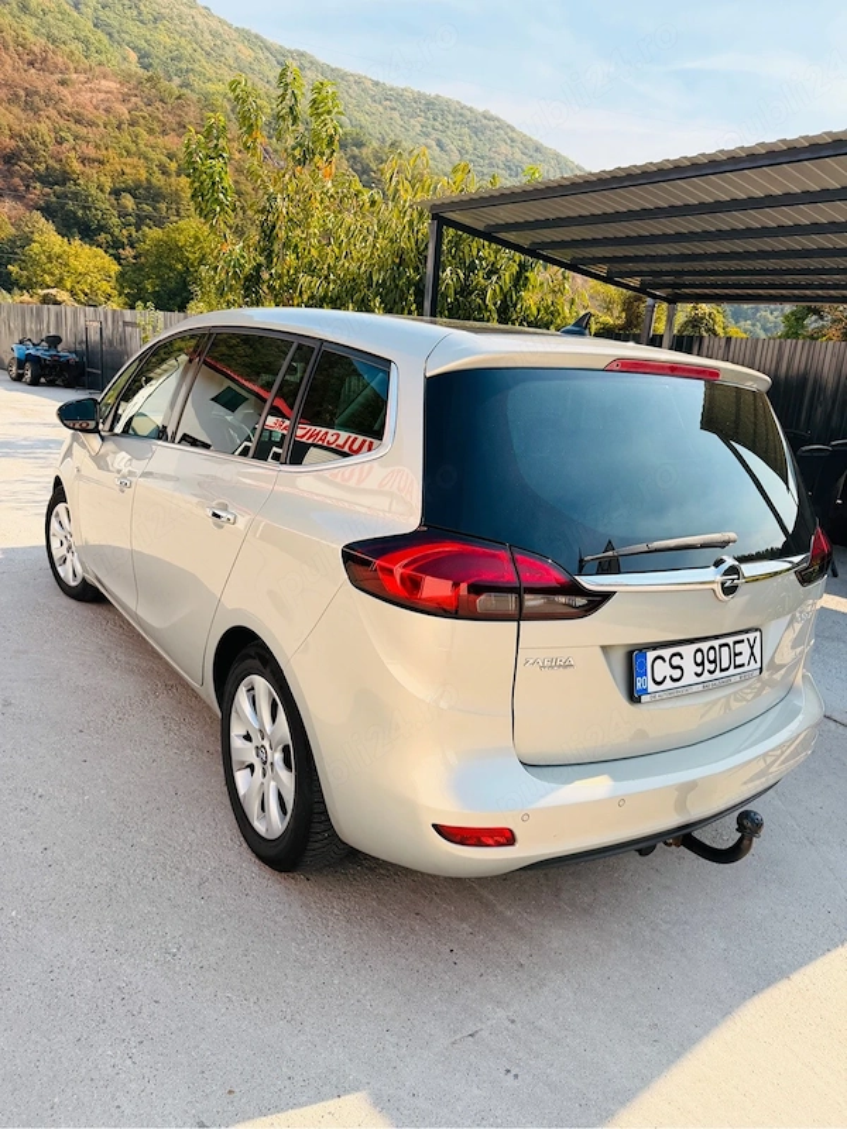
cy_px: 564
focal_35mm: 24
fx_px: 783
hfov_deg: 56.8
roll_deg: -5.4
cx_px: 424
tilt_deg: -15.5
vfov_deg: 71.6
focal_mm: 6.76
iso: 100
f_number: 1.78
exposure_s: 1/3279
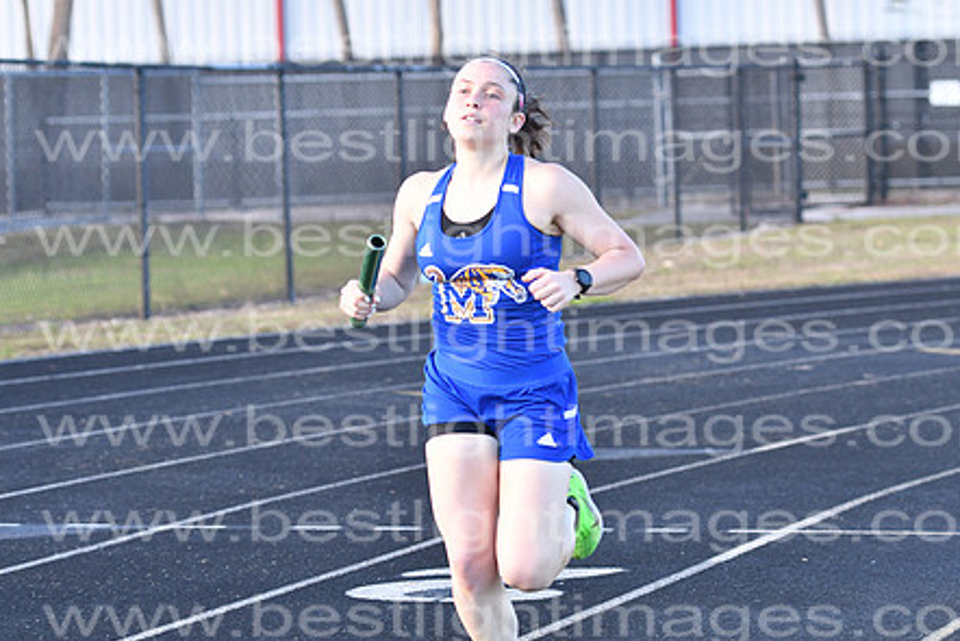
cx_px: 534
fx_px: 4721
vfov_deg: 7.8
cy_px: 384
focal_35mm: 177
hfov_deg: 11.6
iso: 500
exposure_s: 1/640
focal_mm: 90
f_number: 4
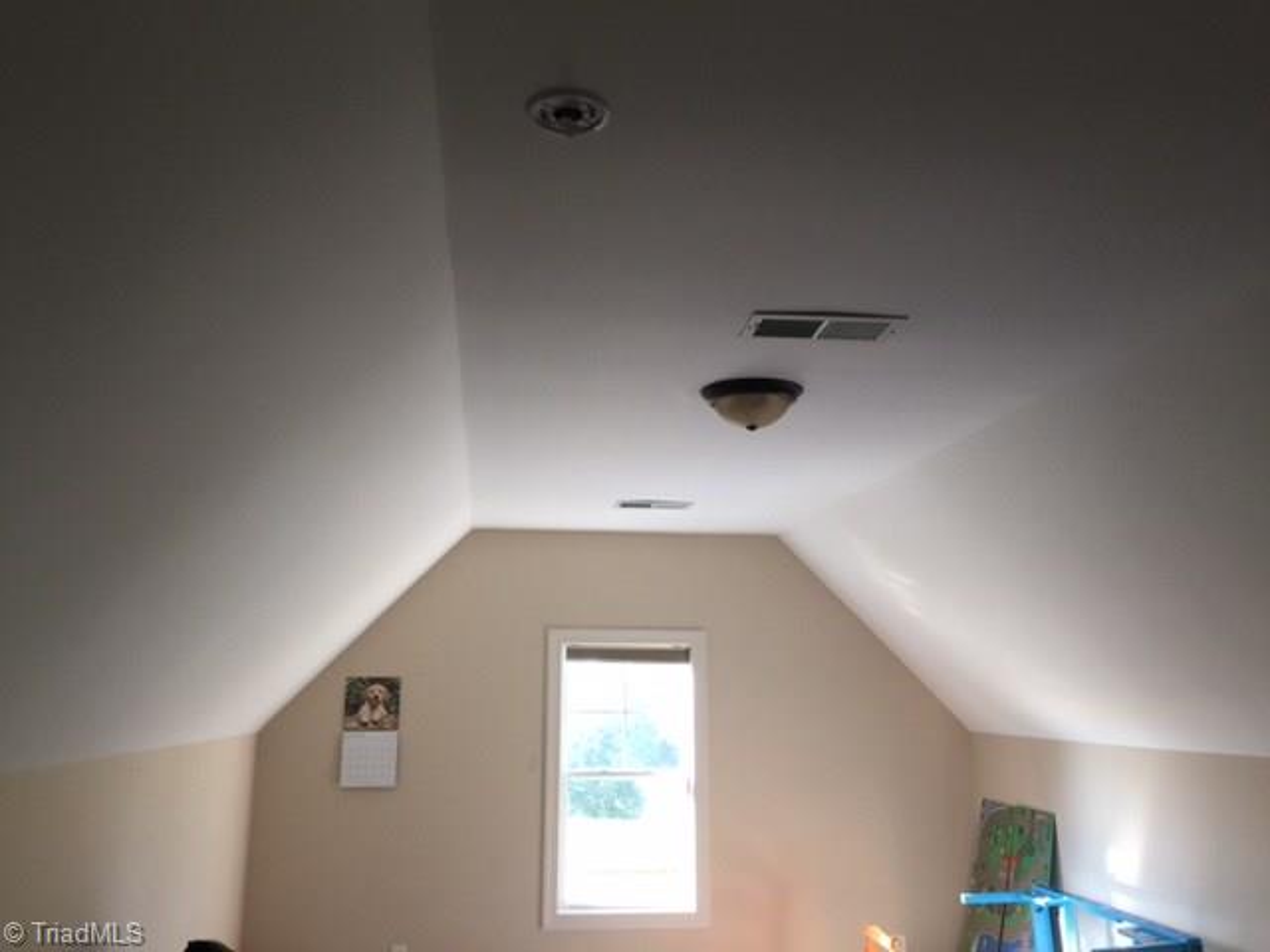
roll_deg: -0.8
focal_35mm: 29
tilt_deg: +12.6
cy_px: 476
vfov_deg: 48.2
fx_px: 1064
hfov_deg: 61.7
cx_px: 635
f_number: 2.2
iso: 32
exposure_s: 1/40
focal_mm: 4.15
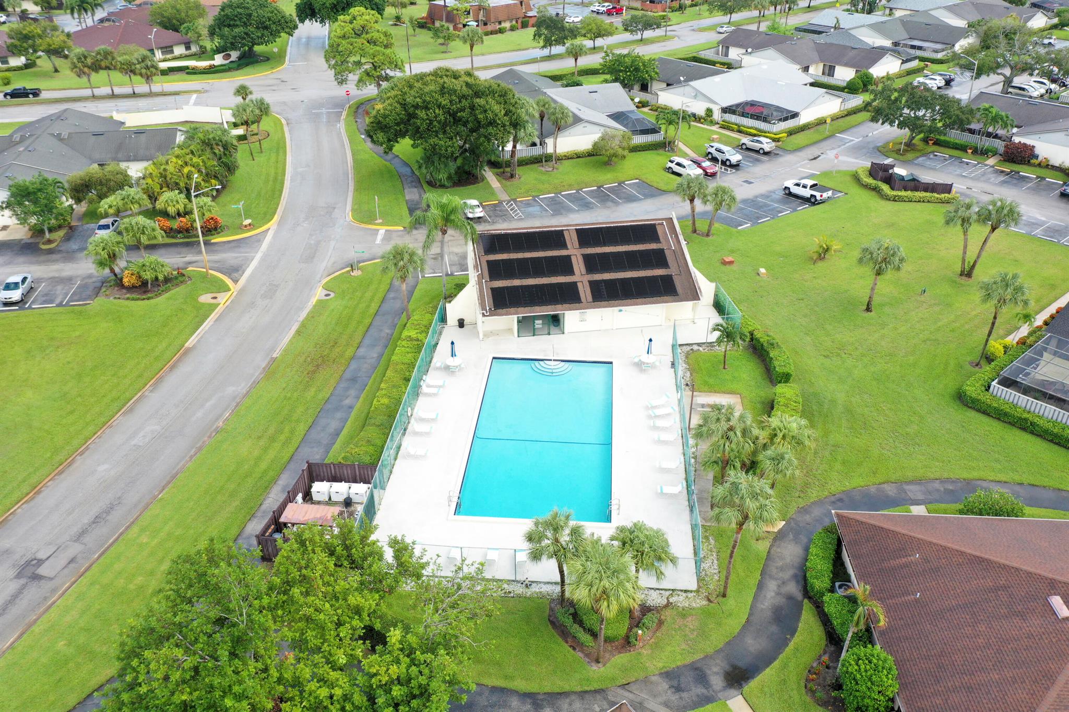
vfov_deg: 46.4
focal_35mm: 28
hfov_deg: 65.5
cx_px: 534
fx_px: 831
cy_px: 356
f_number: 5
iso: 100
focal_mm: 10.26
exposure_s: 1/200
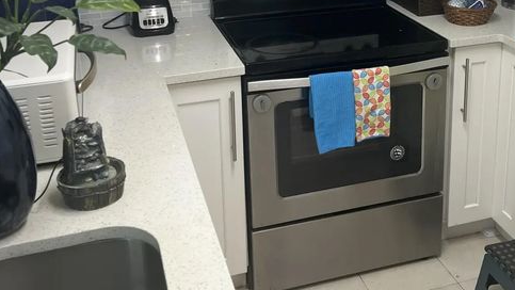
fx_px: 683
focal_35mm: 50
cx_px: 338
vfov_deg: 23.3
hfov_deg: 40.9
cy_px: 28
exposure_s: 1/120
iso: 100
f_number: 1.5
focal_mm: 5.7
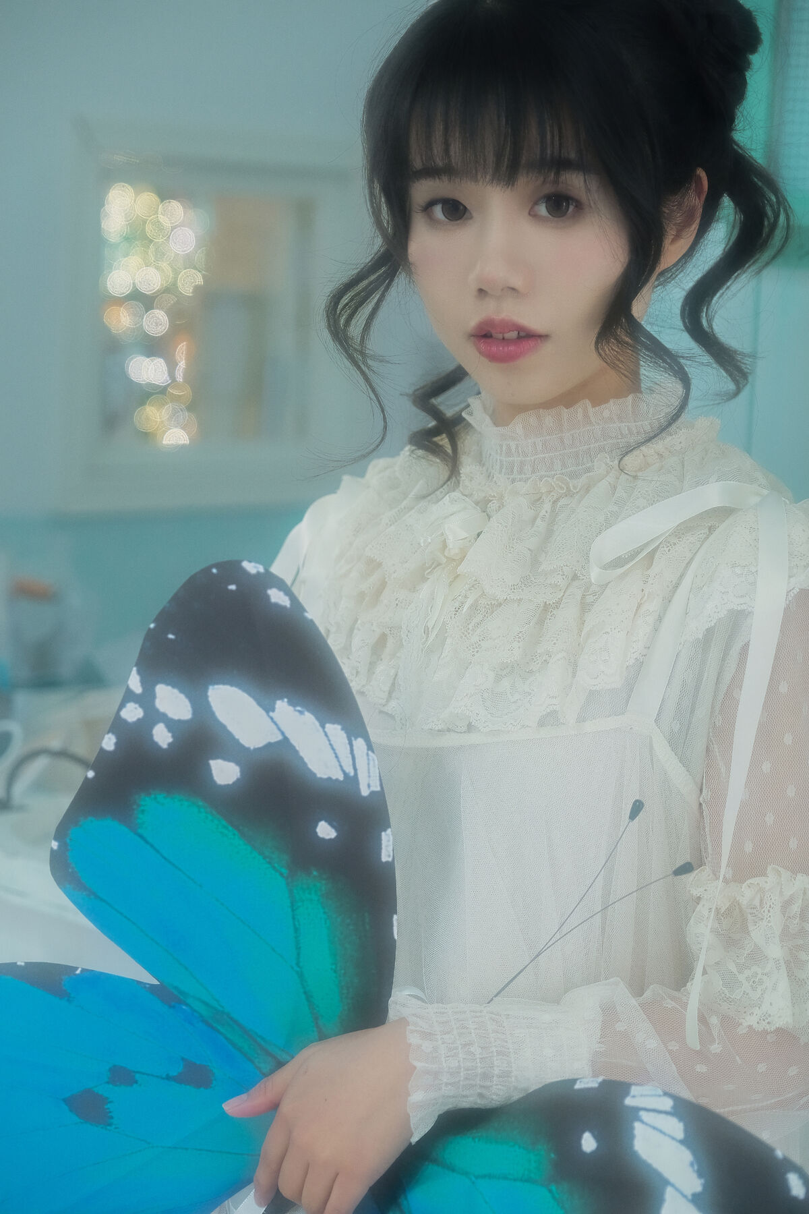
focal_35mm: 83
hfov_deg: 16.5
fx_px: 2798
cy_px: 607
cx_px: 404
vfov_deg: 24.5
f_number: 2.8
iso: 640
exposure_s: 1/60
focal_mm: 55
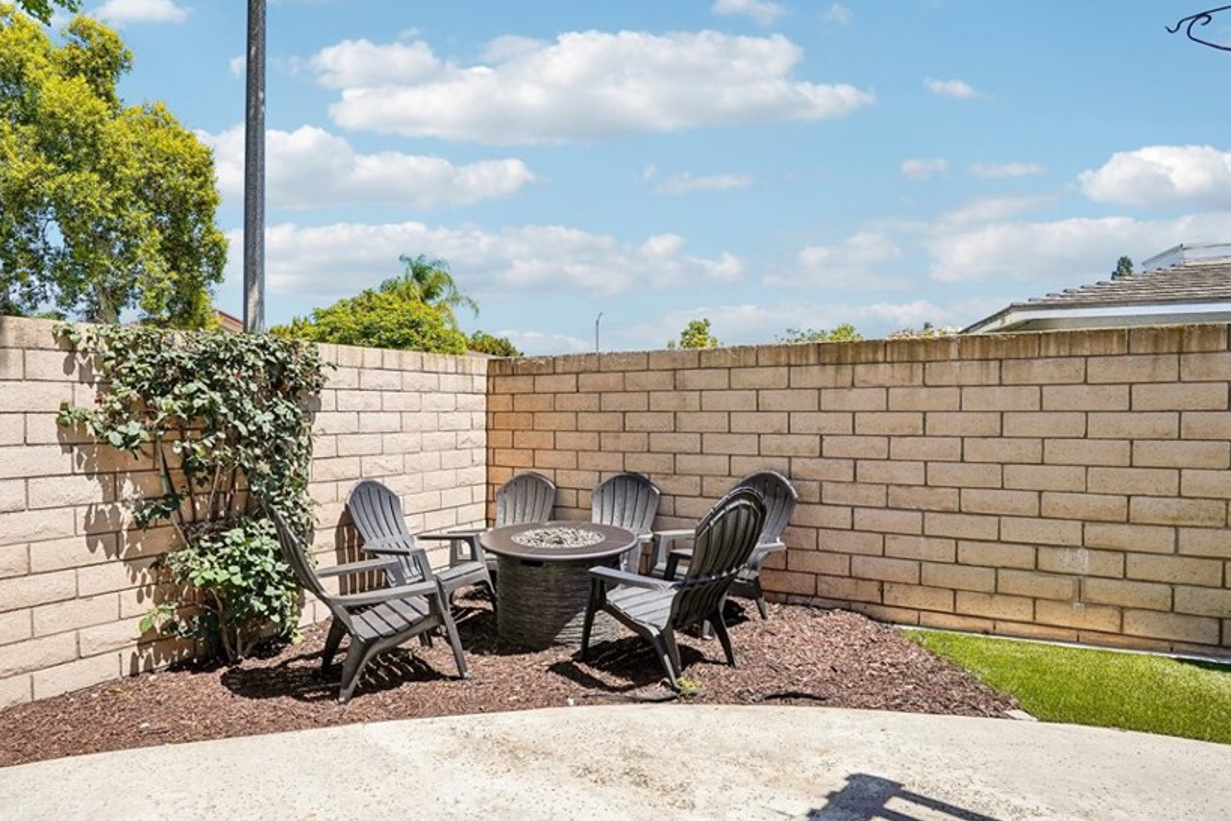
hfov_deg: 83.6
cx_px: 538
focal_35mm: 20
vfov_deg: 61.9
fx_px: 684
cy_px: 426
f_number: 8
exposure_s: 1/800
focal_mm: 16
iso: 400
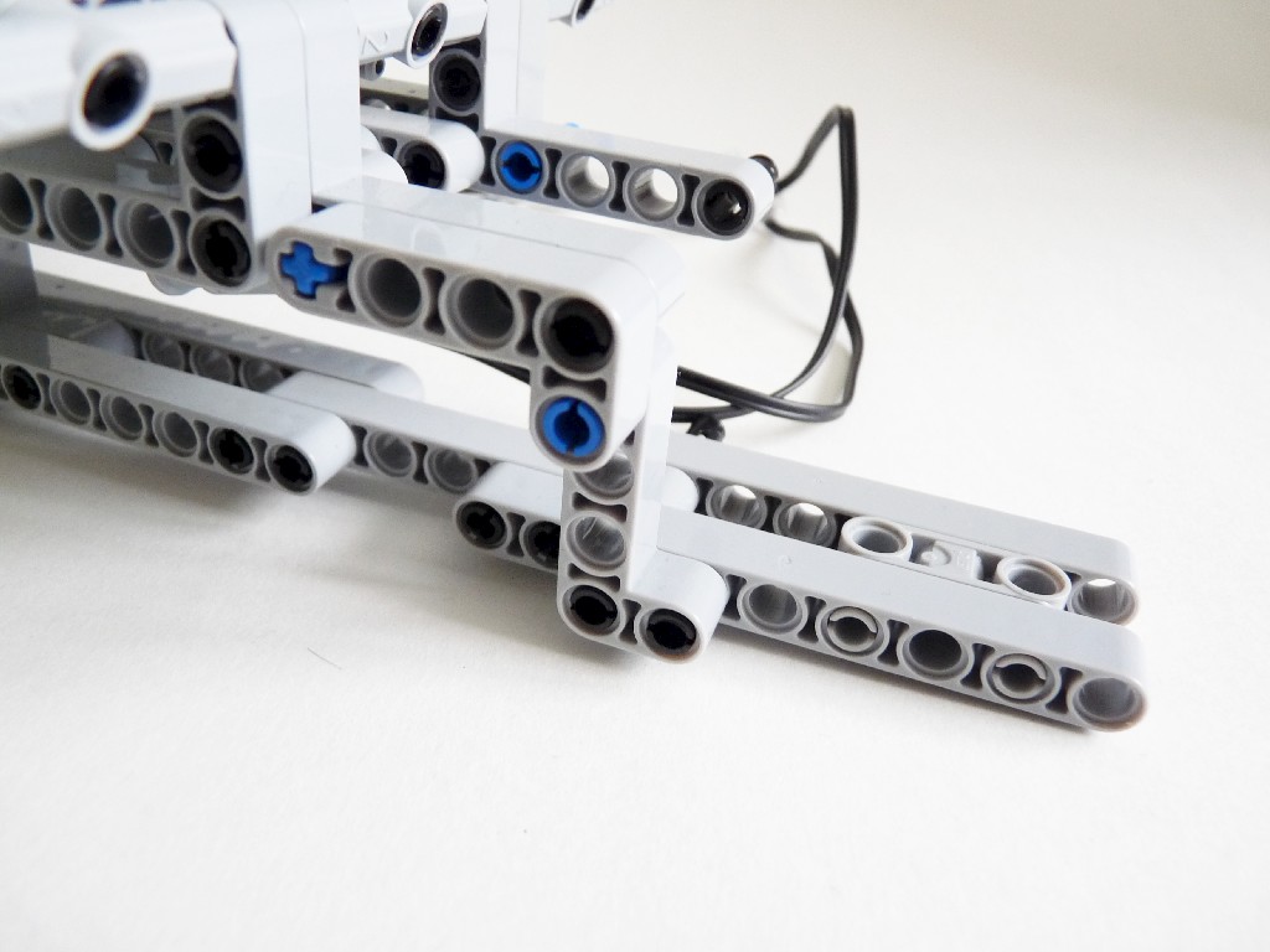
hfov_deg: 65.3
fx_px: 991
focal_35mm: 27
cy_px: 476
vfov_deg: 51.4
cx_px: 635
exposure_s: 1/30
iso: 160
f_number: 2.8
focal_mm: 4.8
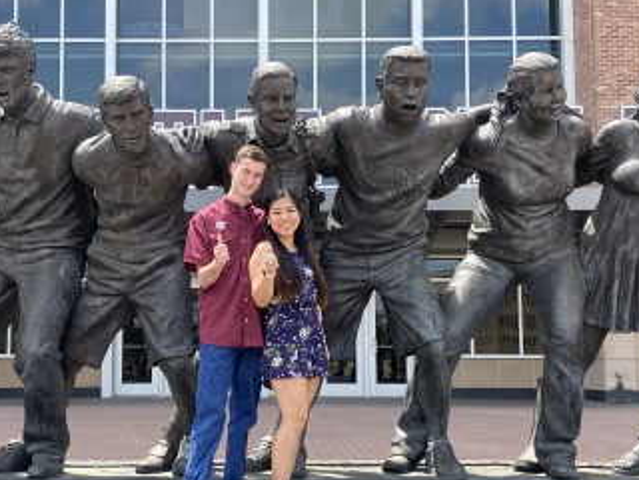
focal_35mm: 52
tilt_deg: +4.4
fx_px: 960
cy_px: 280
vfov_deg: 28.0
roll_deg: +0.7
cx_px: 248
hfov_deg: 36.6
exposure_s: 1/582
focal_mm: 4.25
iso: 32
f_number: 1.8
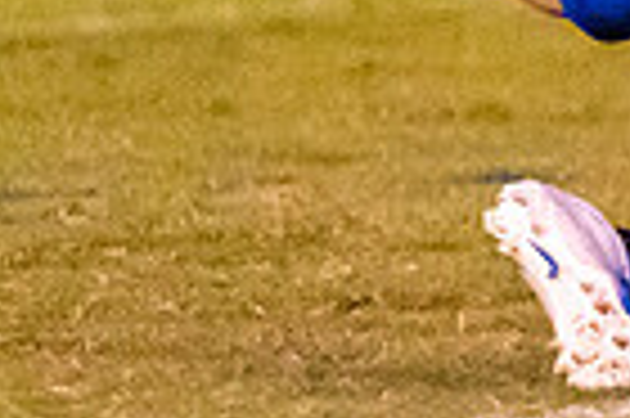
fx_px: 28736
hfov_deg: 1.3
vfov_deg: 0.8
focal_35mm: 1644
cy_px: -269
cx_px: 1690
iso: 20000
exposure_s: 1/800
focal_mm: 280
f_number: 4
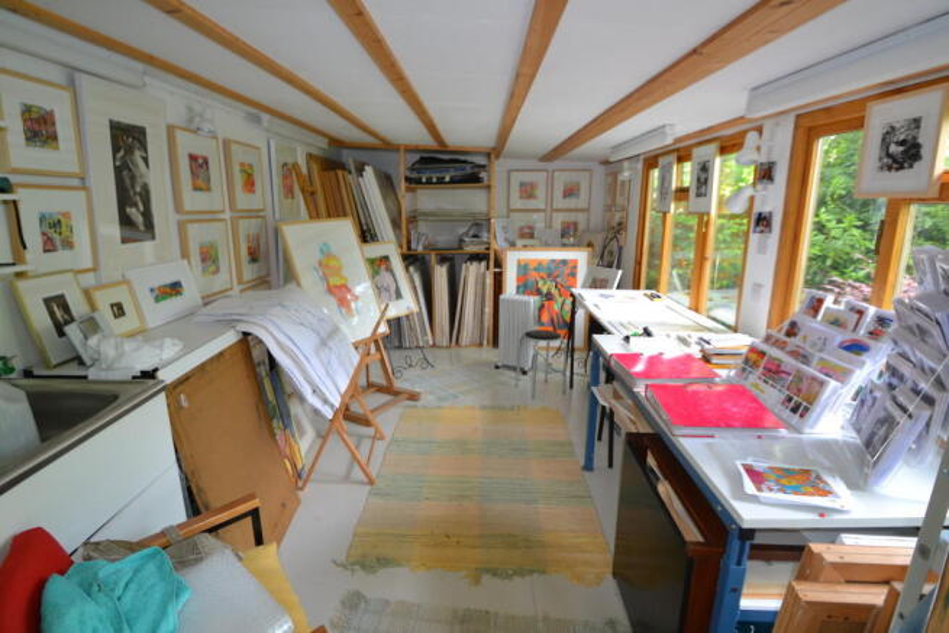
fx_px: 475
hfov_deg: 90.0
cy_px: 316
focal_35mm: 18
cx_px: 474
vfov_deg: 67.4
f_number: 3.8
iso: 800
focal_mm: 12
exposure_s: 1/60
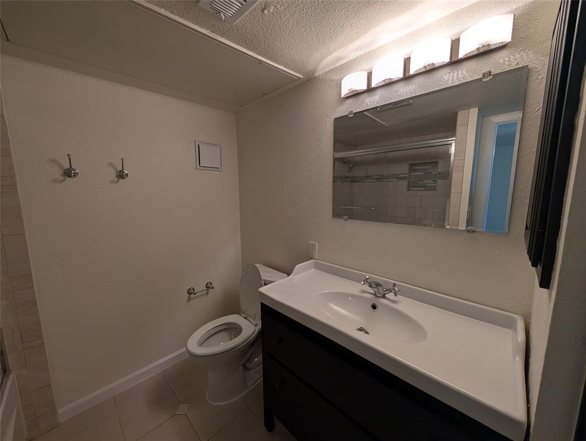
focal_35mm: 12
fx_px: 203
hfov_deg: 110.5
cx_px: 293
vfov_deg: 94.6
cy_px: 220
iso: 69
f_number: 1.7
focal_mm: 2.02
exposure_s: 1/120
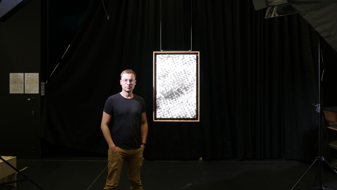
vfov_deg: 35.6
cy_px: 85
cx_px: 168
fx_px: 295
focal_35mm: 33
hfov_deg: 59.5
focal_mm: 15
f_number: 2.8
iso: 320
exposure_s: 1/60
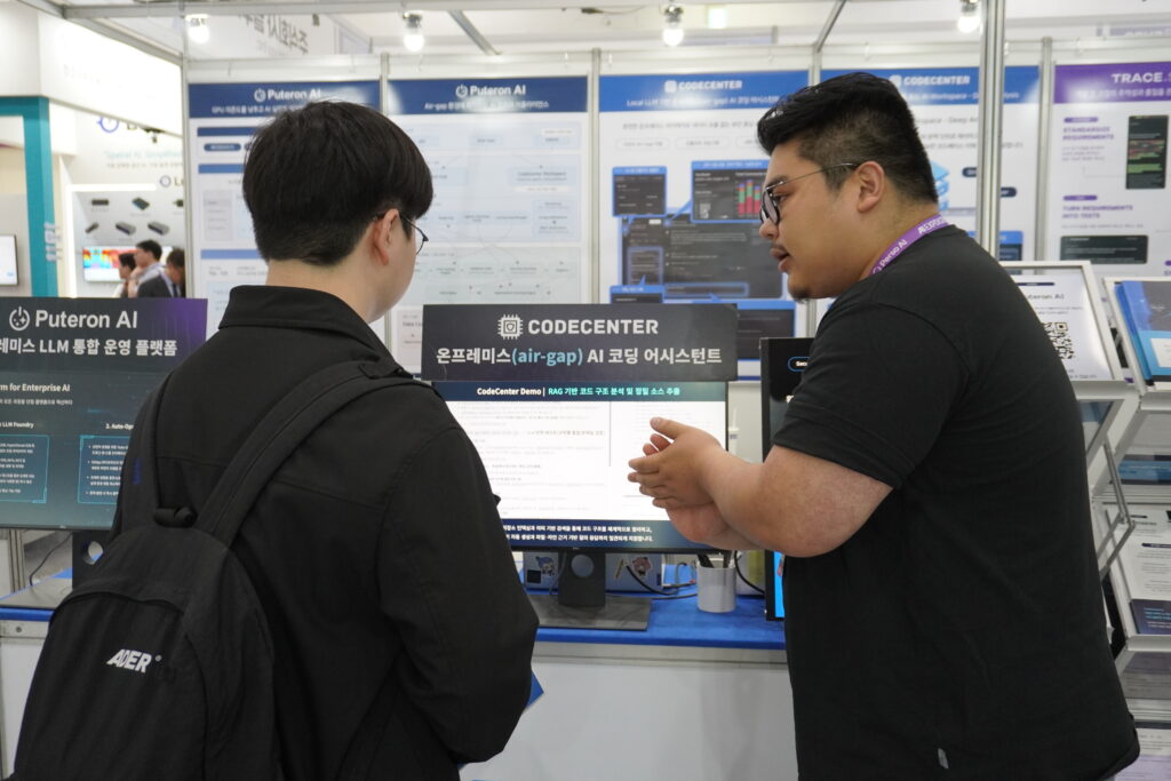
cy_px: 390
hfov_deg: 57.2
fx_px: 1073
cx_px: 586
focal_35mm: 33
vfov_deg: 40.0
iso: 1600
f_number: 4
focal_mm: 22
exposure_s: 1/200
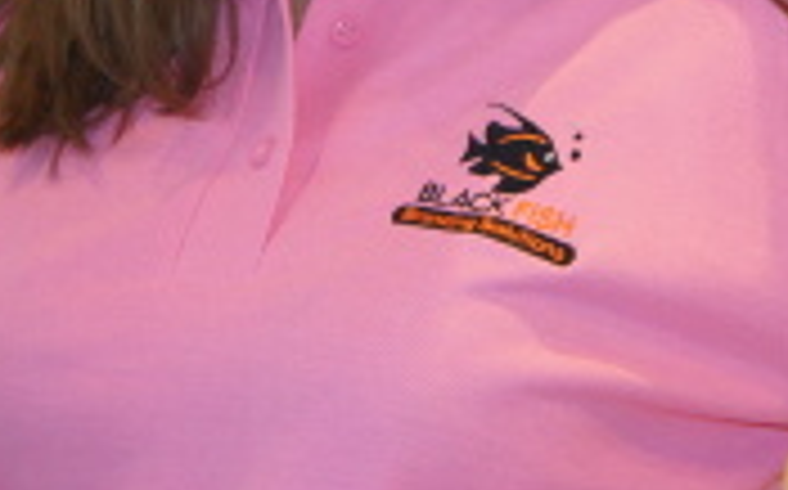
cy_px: -130
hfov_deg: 13.3
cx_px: 617
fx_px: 3357
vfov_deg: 8.3
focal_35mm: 156
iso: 1250
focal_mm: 35
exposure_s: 1/60
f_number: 4.5
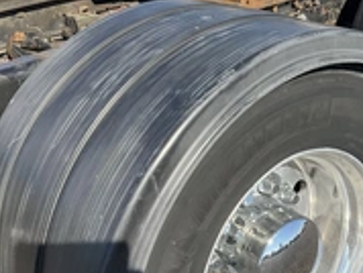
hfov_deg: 28.5
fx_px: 683
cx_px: 334
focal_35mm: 65
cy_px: 45
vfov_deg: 22.3
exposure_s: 1/929
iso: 25
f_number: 1.8
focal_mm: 3
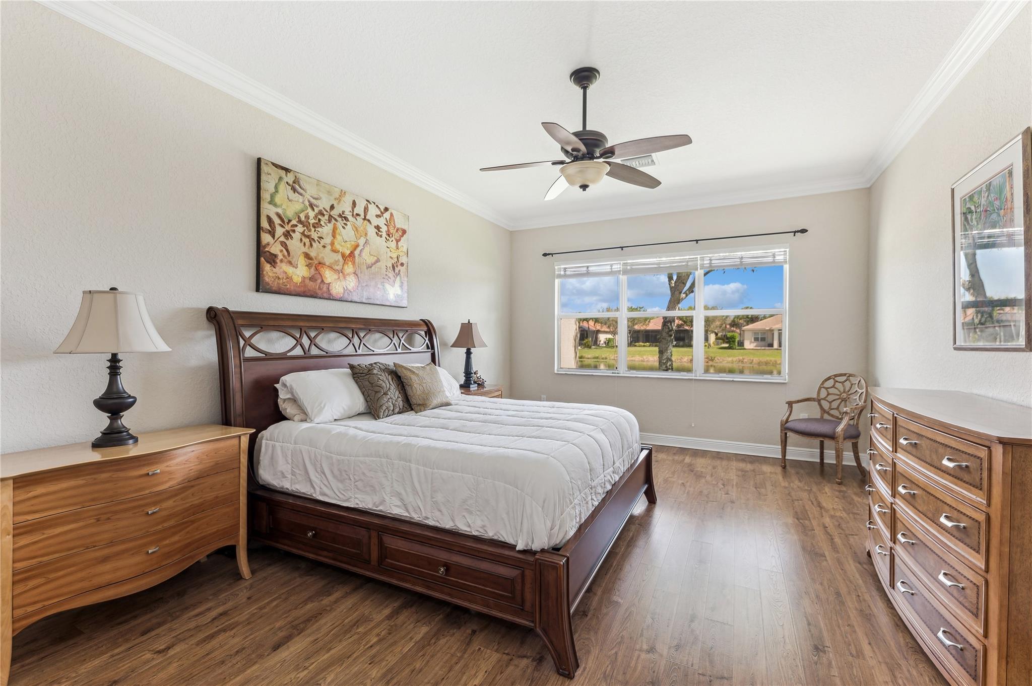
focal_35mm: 15
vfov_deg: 77.2
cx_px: 516
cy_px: 343
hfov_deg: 100.4
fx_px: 430
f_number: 8
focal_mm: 15
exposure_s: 1/8
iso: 100
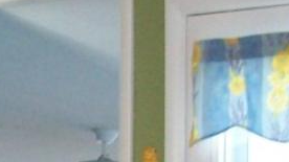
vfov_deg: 5.8
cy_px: 343
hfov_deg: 10.0
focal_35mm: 205
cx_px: -213
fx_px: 1570
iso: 200
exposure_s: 1/64
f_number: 2.7
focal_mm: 6
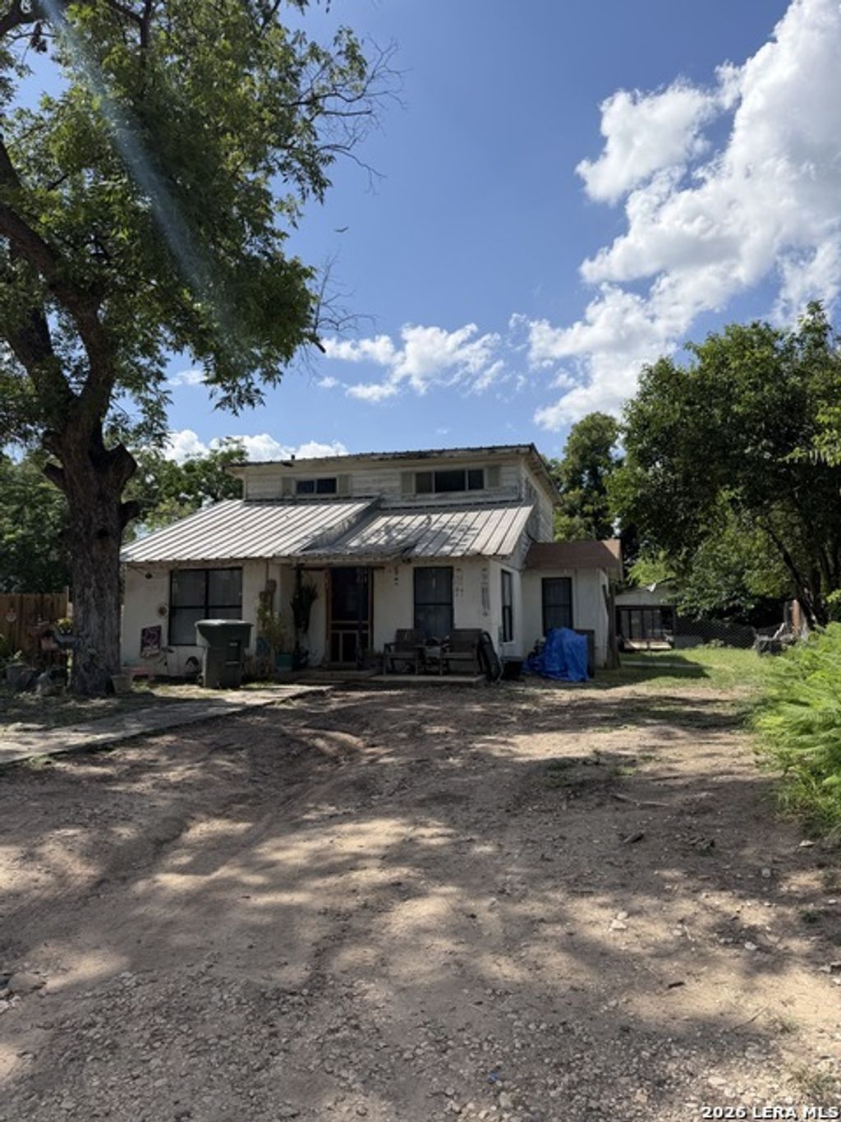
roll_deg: -0.1
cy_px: 561
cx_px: 420
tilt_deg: +6.4
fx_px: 777
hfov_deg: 56.8
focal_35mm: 24
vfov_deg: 71.6
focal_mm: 6.76
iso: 80
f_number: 1.78
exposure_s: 1/4975
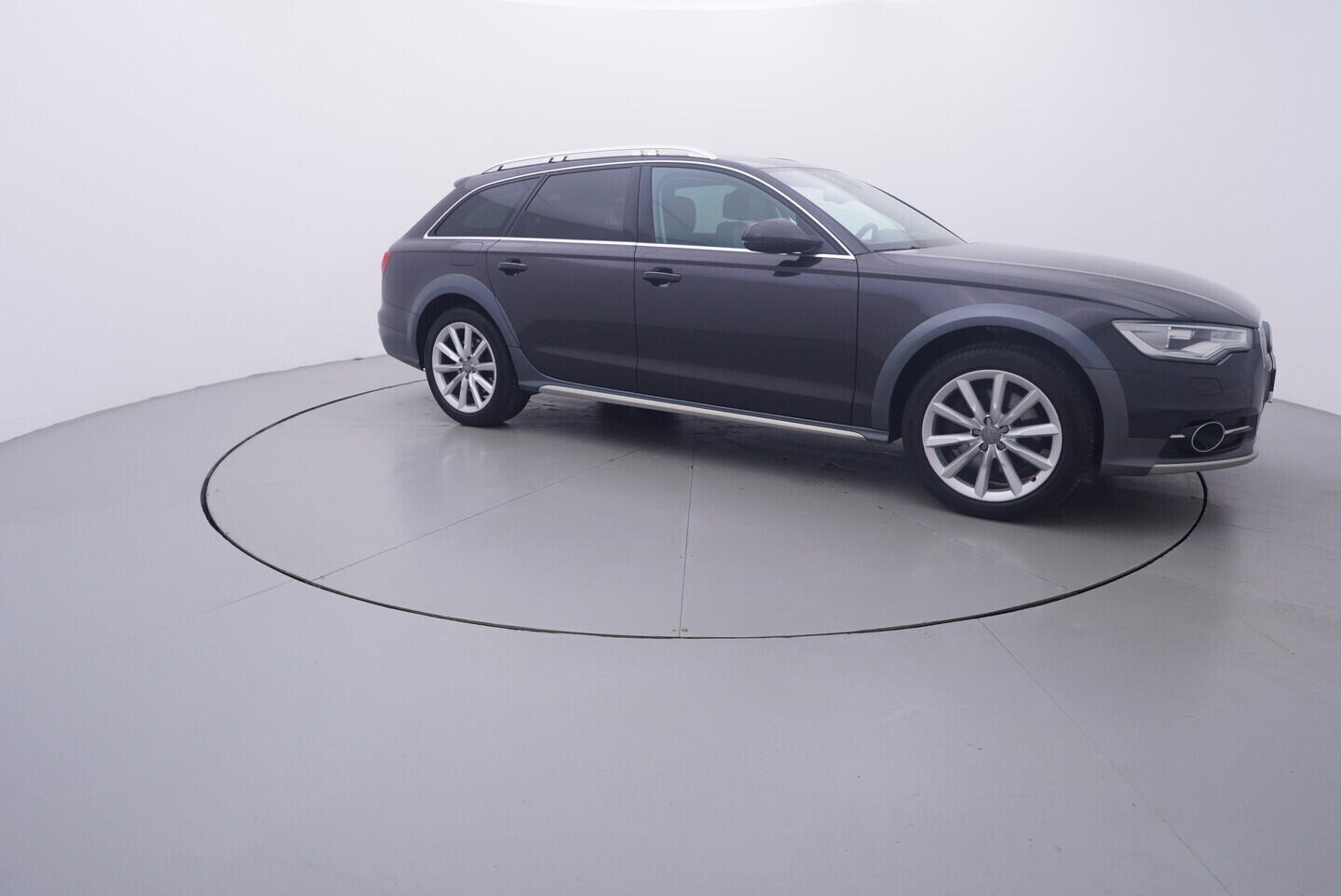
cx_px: 670
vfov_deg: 56.2
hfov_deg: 77.3
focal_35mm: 22
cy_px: 448
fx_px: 839
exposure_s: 1/80
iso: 200
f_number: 5
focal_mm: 15
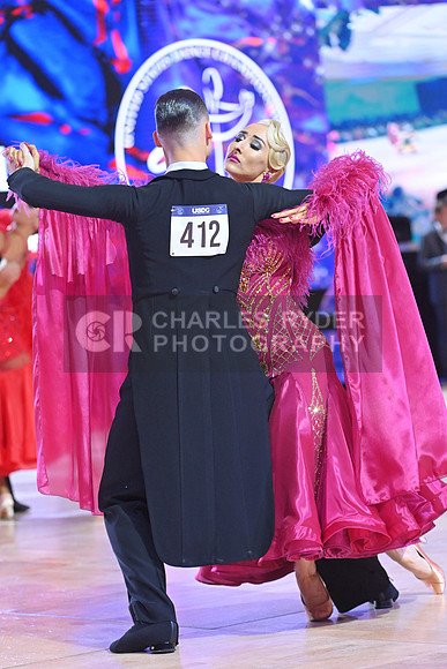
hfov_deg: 10.2
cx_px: 224
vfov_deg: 15.2
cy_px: 334
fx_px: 2513
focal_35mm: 135
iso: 4000
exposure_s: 1/400
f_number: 4.5
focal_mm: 135
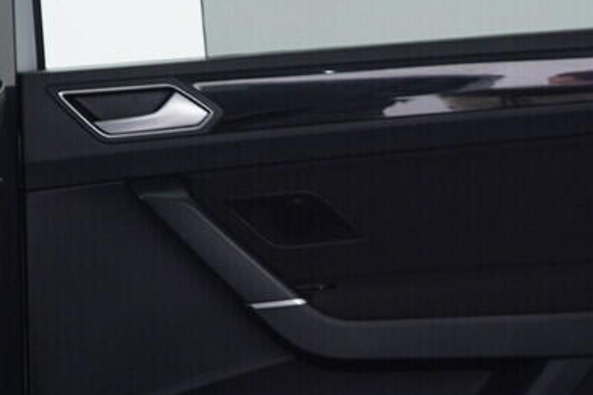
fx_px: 2174
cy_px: 244
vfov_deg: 10.4
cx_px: 429
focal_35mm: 132
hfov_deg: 15.5
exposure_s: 1/40
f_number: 2.8
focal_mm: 24
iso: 250
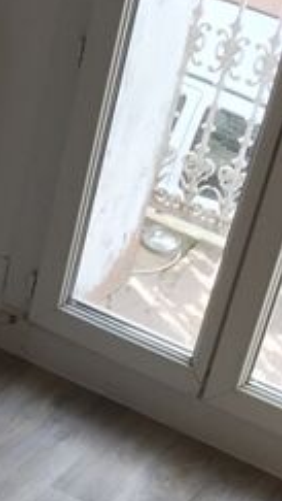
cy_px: 693
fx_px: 1725
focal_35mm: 130
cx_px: -235
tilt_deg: -46.4
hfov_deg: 8.9
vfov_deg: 15.5
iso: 40
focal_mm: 4.15
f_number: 2.2
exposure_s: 1/100
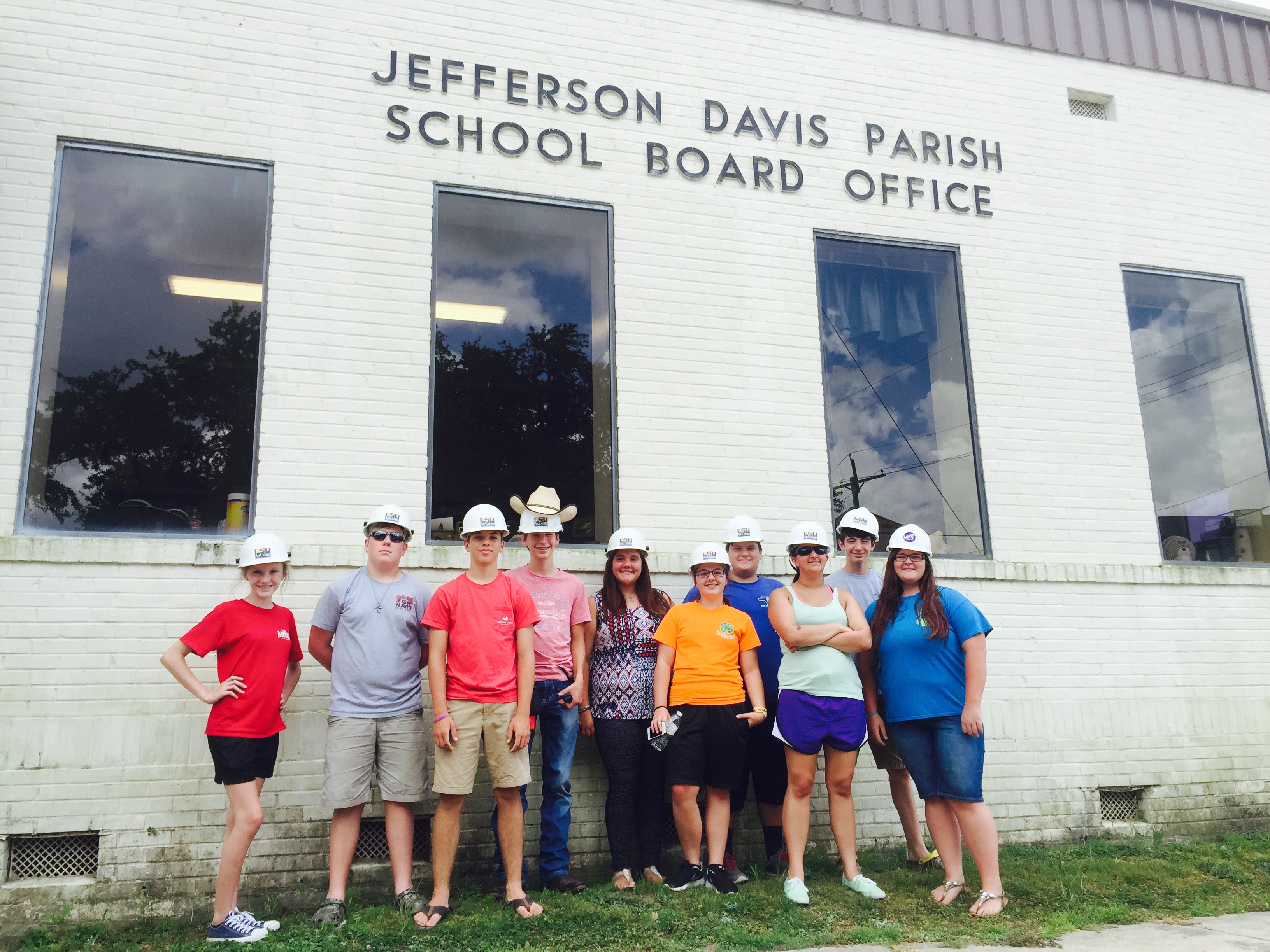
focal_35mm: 29
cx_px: 635
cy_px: 476
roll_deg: +1.3
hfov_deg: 61.7
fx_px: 1064
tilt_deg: +13.4
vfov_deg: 48.2
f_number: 2.2
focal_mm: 4.15
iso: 32
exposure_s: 1/719
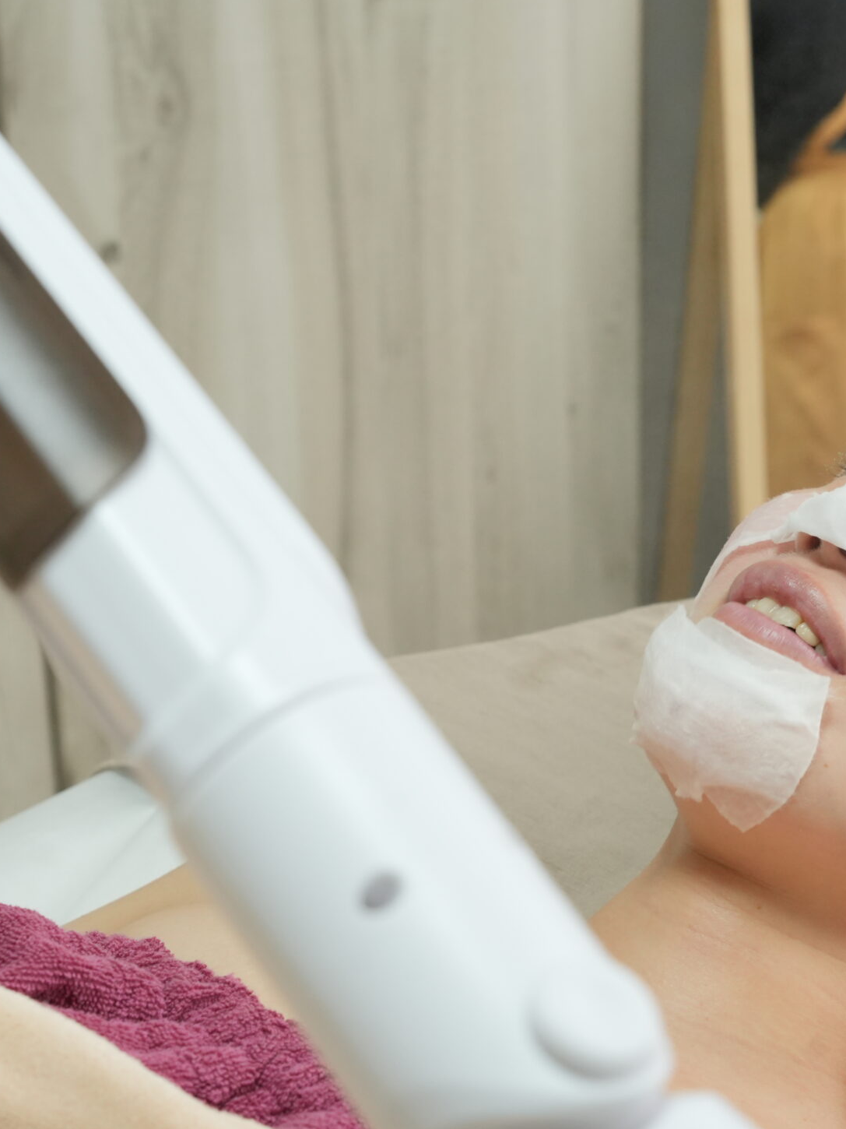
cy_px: 630
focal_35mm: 91
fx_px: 2972
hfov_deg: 16.2
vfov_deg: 21.5
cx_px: 500
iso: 1600
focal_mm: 53.7
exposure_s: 1/60
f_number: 8
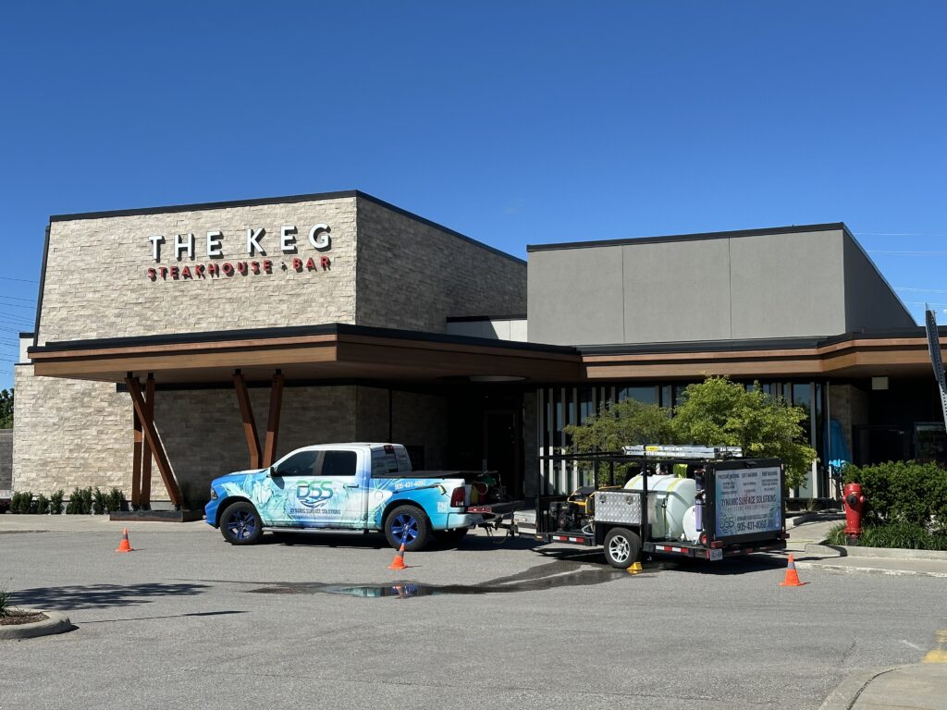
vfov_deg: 30.3
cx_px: 474
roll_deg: +0.0
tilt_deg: +4.8
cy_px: 355
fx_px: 1313
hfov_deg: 39.7
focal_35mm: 48
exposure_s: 1/4566
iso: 64
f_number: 1.78
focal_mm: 6.86
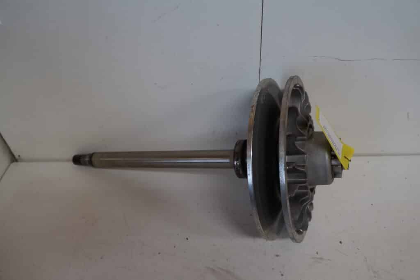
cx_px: 210
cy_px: 140
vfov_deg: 47.9
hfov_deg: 67.4
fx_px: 315
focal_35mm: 27
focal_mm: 18
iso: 640
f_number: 4.5
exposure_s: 1/60
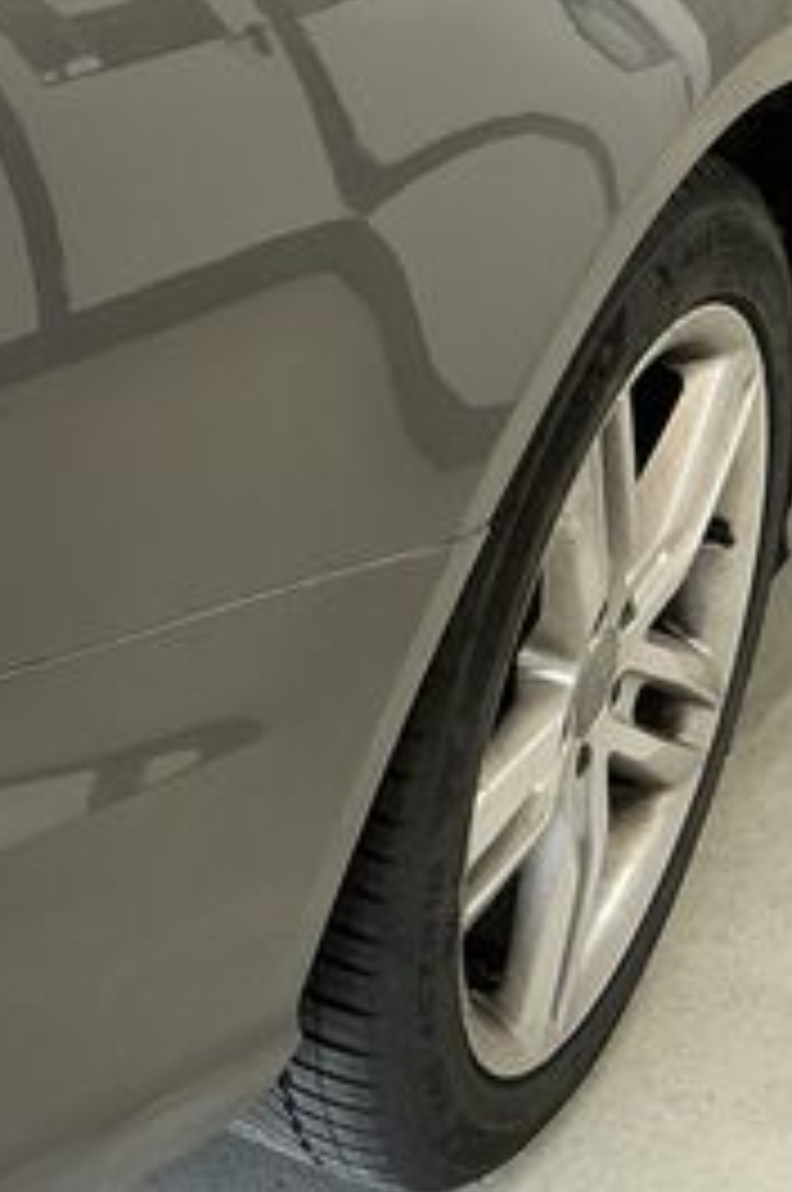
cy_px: 238
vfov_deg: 22.8
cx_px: -459
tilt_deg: -23.3
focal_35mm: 88
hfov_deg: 14.3
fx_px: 2911
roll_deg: -1.7
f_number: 1.8
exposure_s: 1/100
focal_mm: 3
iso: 40
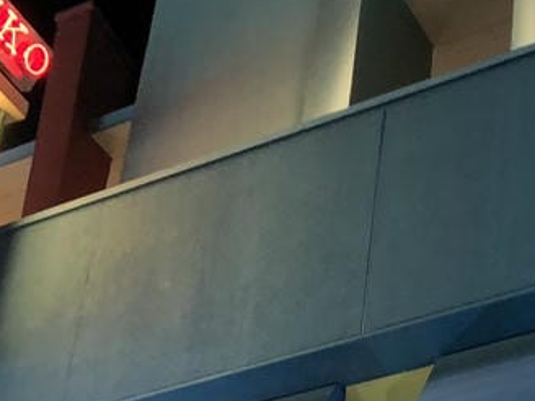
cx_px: 517
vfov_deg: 12.8
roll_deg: -2.7
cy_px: 709
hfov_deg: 18.1
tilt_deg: +27.0
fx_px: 1638
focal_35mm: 106
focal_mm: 3.99
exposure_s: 1/15
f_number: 1.8
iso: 40
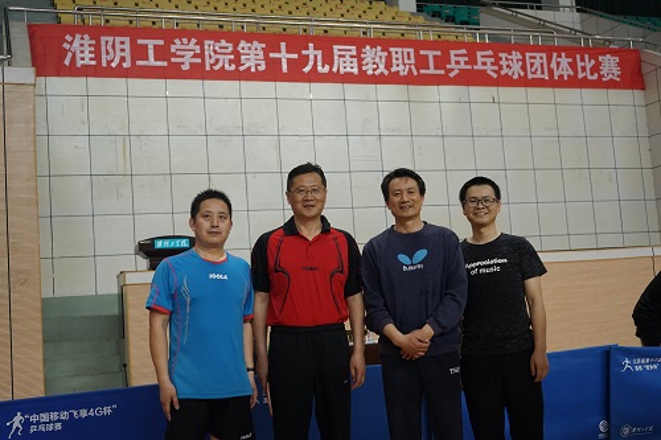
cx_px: 330
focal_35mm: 45
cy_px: 220
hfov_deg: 43.6
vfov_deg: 29.8
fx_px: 826
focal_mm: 45
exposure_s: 1/160
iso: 1000
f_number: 4.5
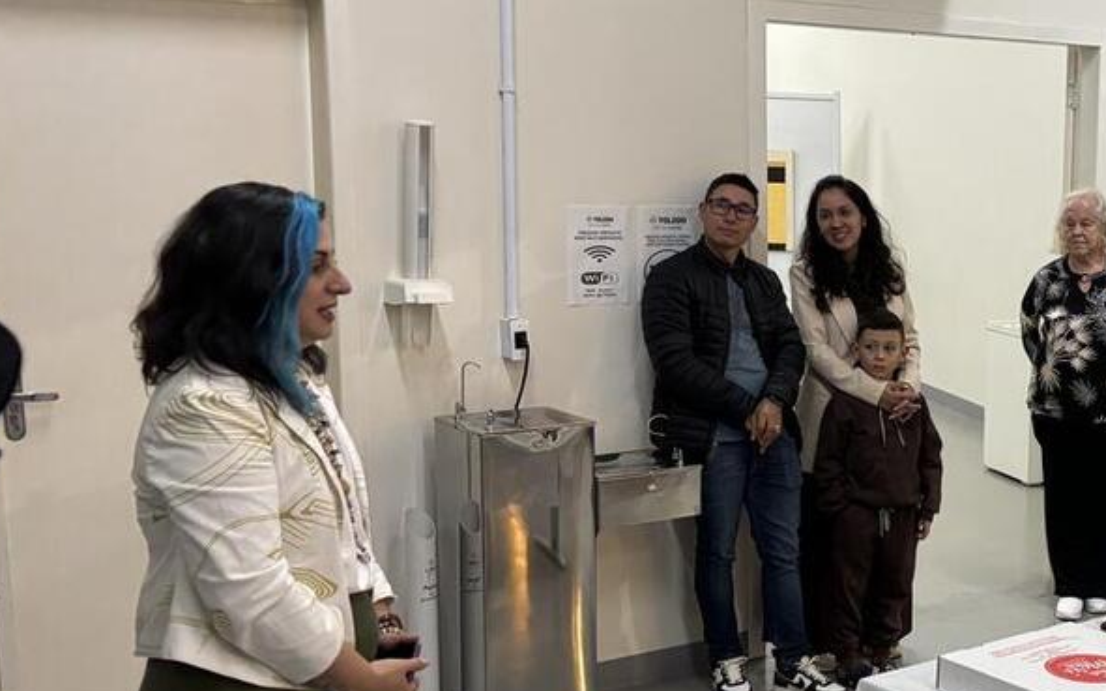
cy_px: 421
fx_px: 1687
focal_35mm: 56
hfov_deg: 33.9
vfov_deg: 23.1
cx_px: 1039
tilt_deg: -11.5
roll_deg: -1.5
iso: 320
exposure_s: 1/60
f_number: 1.6
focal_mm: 5.96
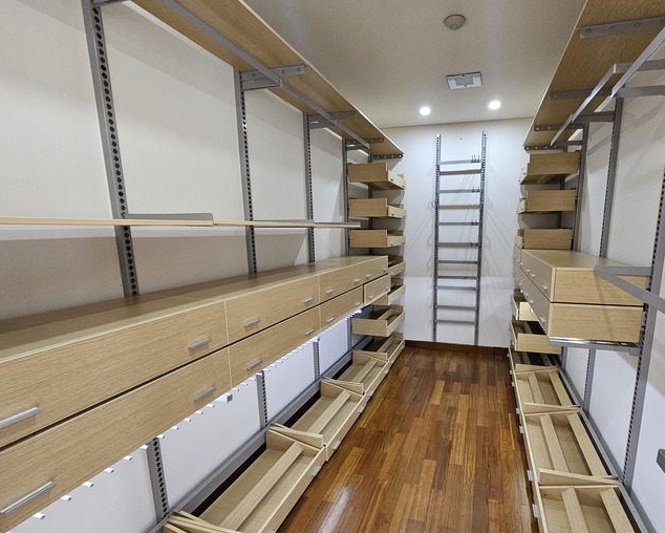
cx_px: 398
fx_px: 315
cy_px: 297
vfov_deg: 80.1
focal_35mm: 16
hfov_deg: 91.9
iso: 400
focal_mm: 2.2
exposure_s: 1/60
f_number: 2.2
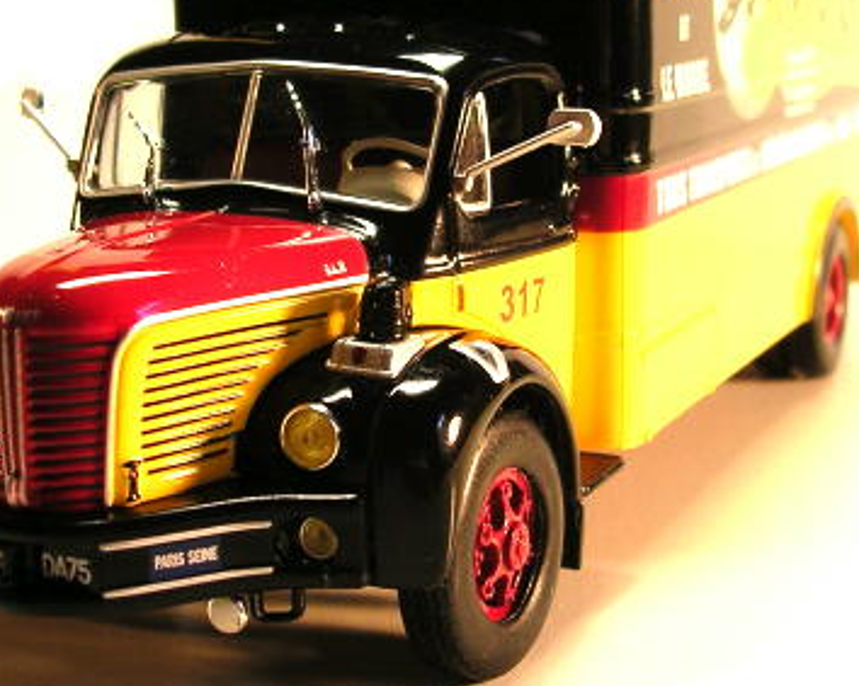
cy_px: 274
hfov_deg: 28.3
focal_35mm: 67
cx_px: 405
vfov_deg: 22.8
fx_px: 1703
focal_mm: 5.8
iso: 100
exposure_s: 1/121
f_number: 2.8
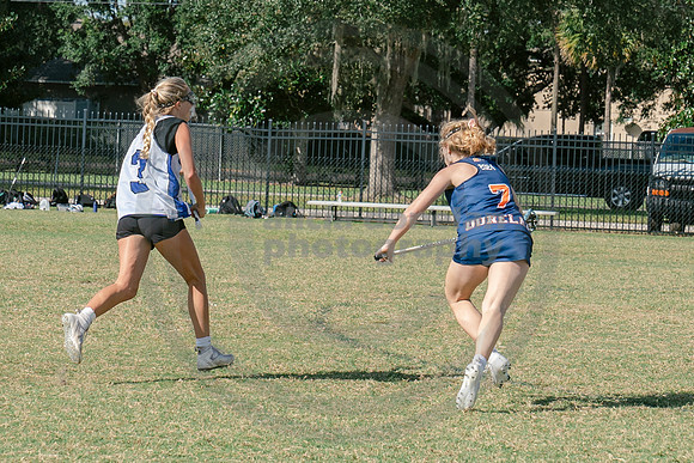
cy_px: 236
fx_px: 3768
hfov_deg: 10.5
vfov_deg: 7.0
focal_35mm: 195
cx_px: 334
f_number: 5.6
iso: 250
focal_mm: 70
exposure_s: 1/1000
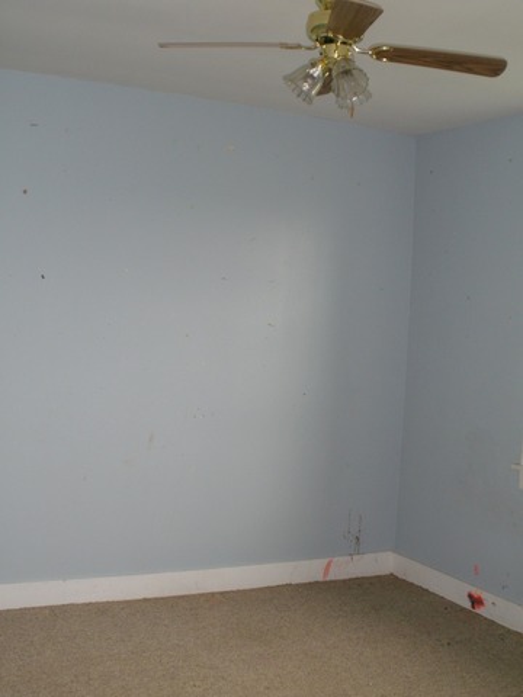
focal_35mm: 44
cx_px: 262
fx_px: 886
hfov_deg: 32.9
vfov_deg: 42.9
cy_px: 348
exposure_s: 1/40
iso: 200
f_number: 4
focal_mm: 7.7
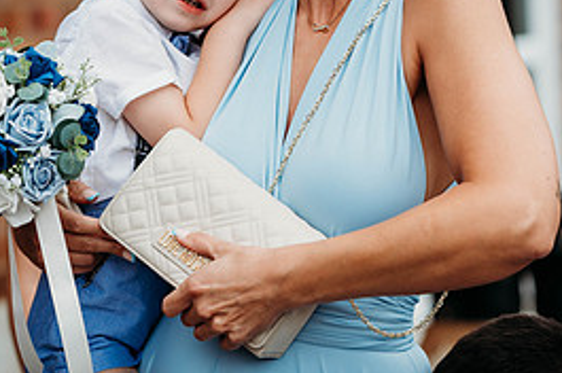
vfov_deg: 7.3
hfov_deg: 11.1
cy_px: -13
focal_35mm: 186
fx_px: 2900
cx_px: 282
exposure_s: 1/1600
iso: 100
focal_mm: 85
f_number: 2.2
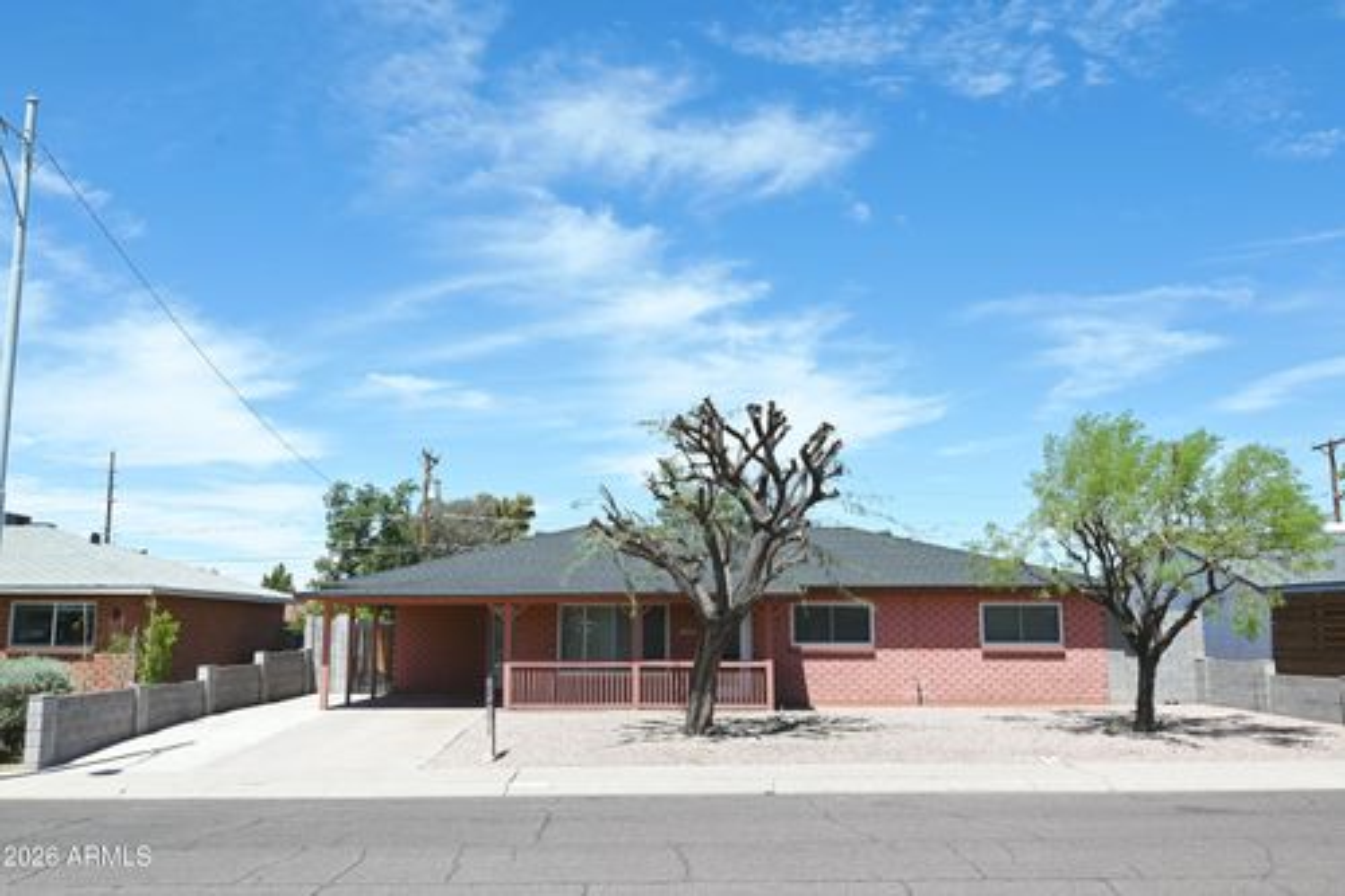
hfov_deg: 61.9
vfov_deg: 43.6
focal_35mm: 30
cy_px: 448
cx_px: 672
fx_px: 1120
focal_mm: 30
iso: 100
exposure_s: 1/500
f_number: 8
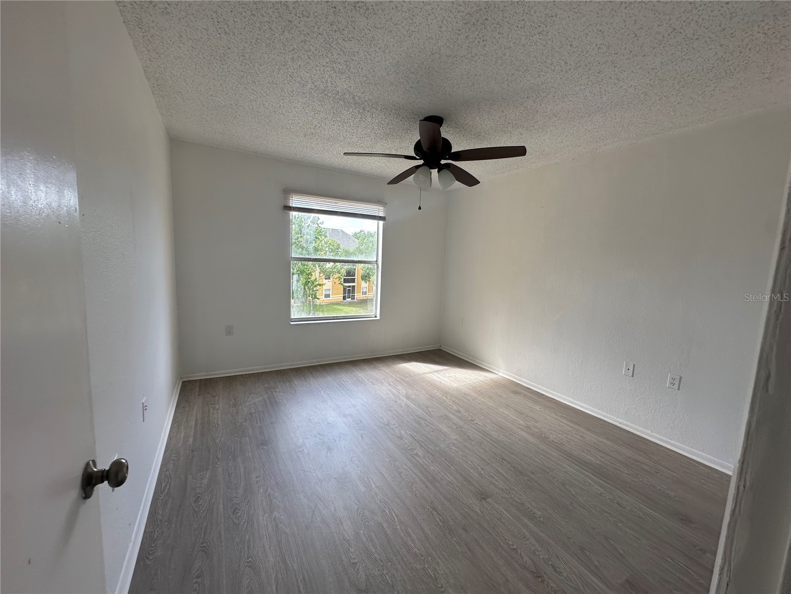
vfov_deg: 85.7
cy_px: 297
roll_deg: -2.7
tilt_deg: -4.6
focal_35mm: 14
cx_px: 396
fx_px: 320
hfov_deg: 102.1
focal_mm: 2.22
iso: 40
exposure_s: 1/211
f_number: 2.2
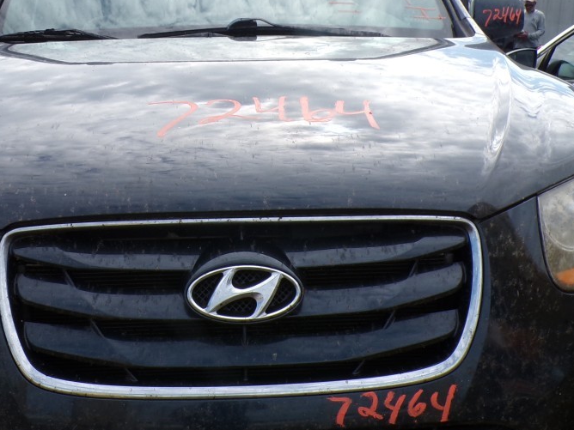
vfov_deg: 31.5
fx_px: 763
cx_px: 242
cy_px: 209
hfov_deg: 41.1
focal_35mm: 46
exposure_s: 1/480
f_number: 4.4
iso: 100
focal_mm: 4.3
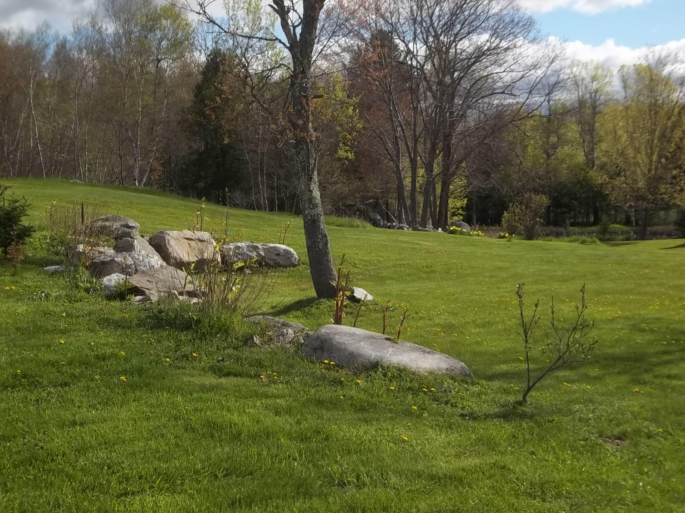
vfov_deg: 28.0
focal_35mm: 52
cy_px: 256
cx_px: 342
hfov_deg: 36.8
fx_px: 1029
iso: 80
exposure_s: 1/500
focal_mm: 9.3
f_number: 5
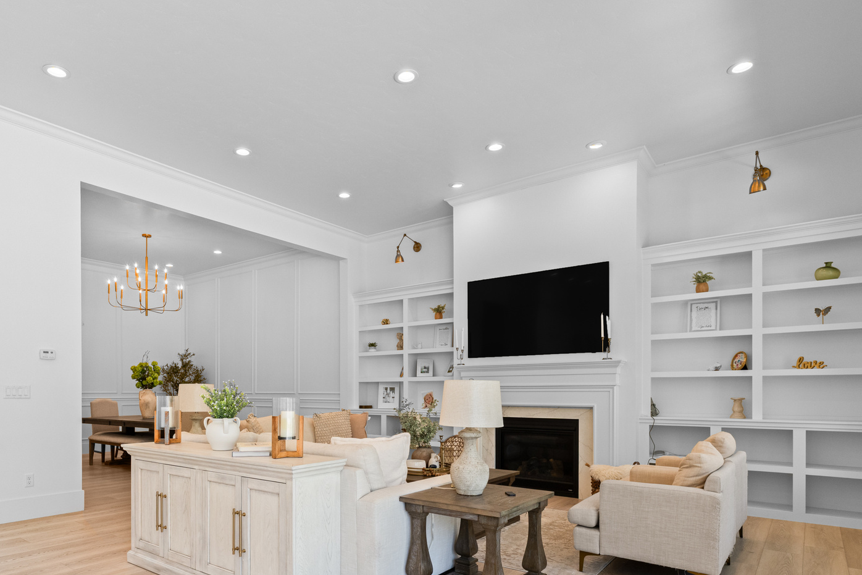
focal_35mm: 22
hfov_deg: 78.0
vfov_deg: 55.7
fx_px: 527
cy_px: 395
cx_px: 362
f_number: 7.1
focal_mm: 10
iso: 320
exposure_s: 1/15
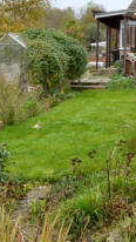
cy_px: 67
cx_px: 130
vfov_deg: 40.4
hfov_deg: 23.2
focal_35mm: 50
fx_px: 320
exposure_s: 1/13
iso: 400
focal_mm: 10
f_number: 16
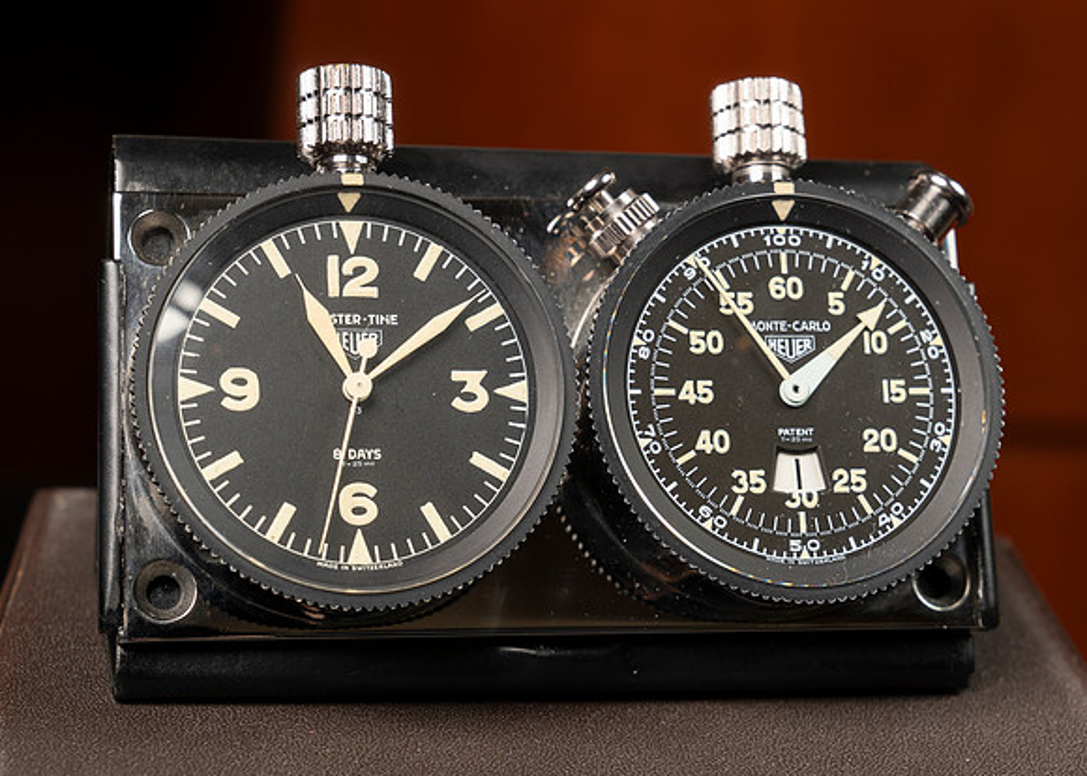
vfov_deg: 16.2
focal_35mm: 88
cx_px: 559
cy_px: 393
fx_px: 2730
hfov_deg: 22.5
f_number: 9
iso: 200
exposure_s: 1/160
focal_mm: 70
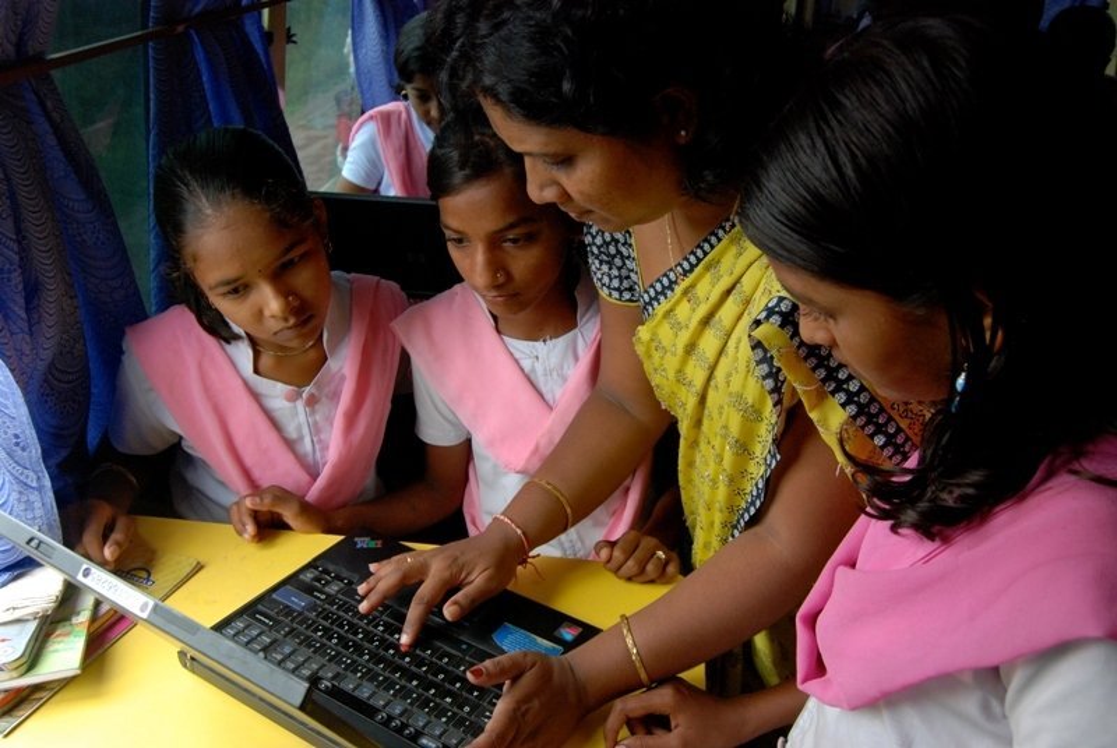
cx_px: 558
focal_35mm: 30
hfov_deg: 61.9
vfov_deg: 43.7
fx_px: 932
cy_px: 374
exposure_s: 1/160
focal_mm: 20
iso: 640
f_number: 6.3
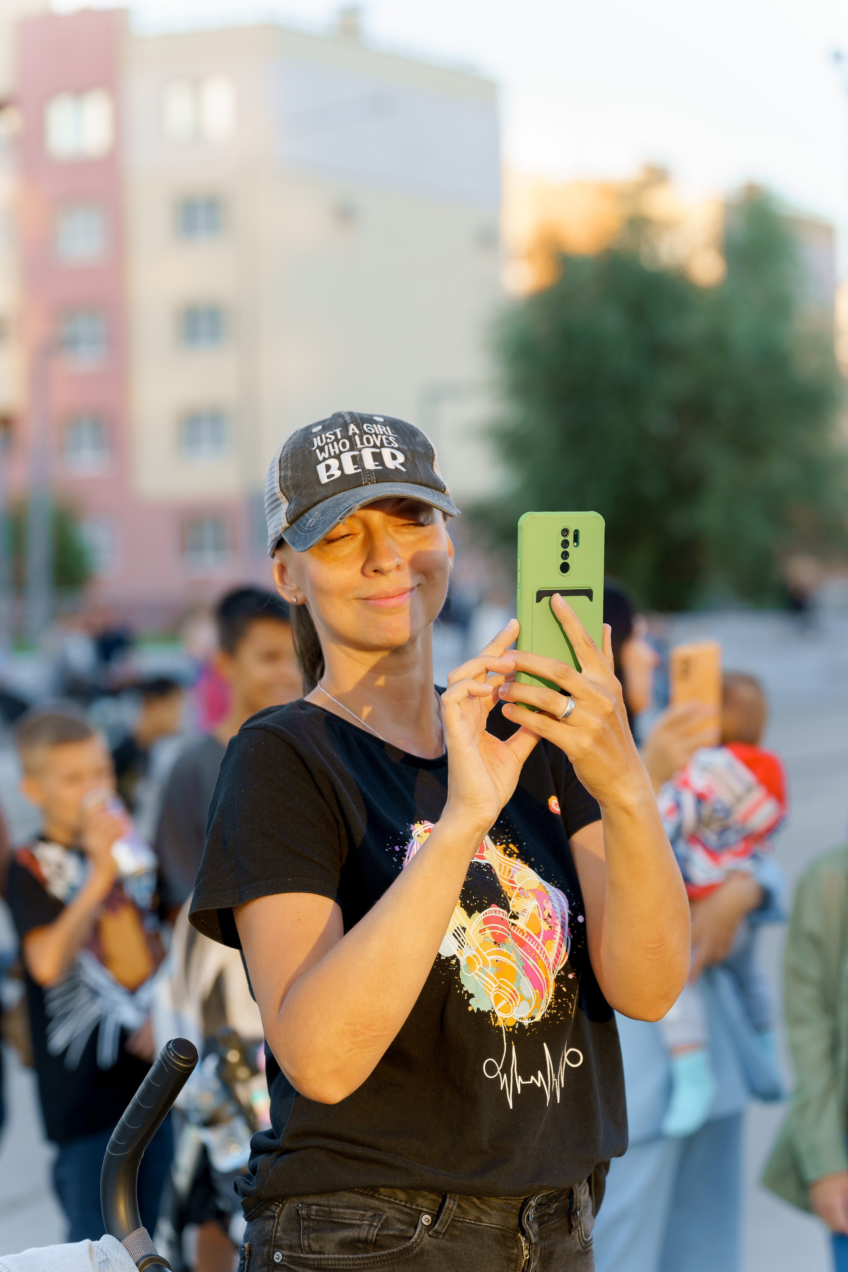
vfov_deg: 21.5
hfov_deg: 14.4
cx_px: 424
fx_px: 3356
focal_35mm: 95
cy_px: 636
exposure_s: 1/200
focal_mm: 95
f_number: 3.5
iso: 320
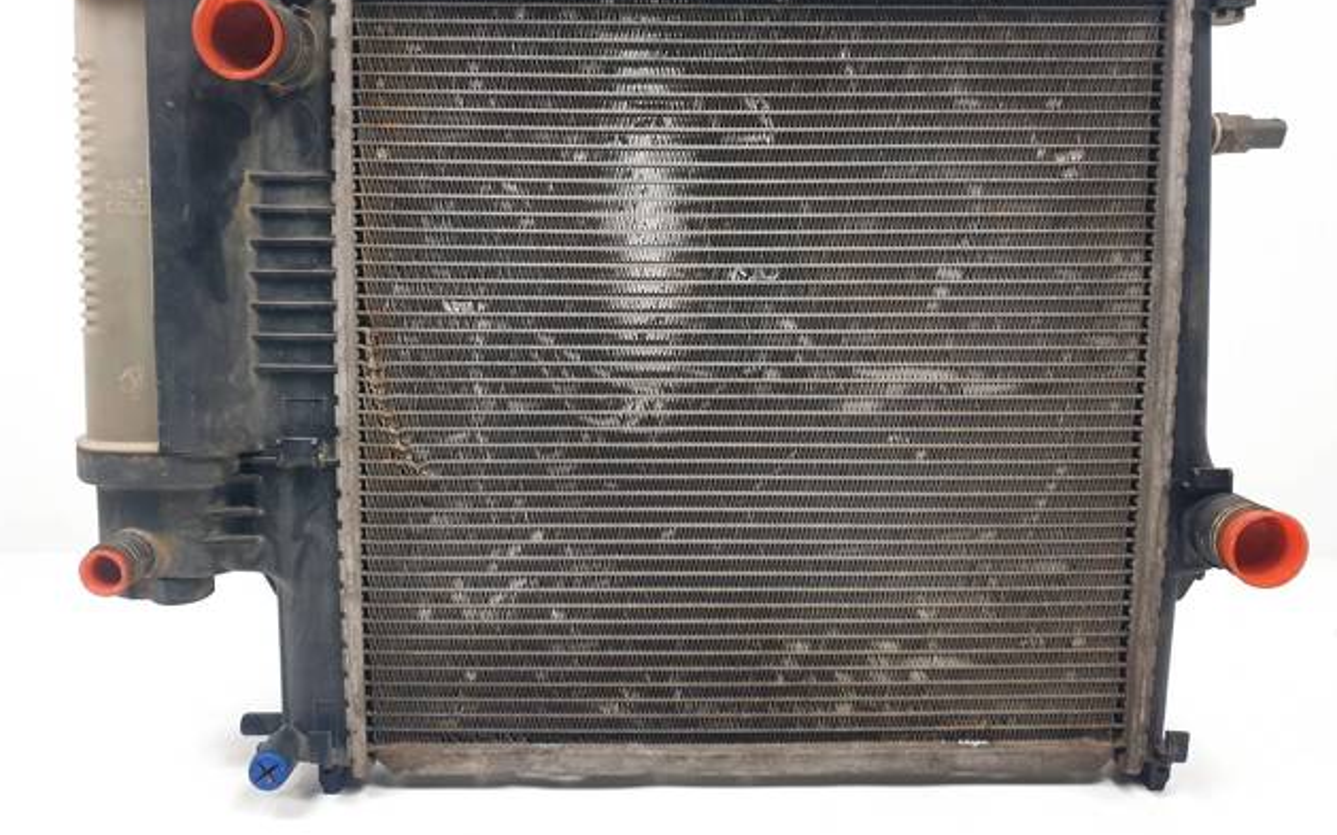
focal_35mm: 28
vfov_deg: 44.3
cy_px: 339
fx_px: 1020
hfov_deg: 66.5
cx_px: 667
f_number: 2.4
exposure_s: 1/146
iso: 50
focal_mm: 4.3
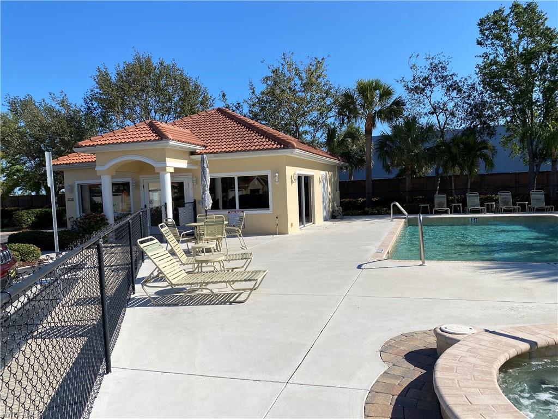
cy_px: 210
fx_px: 419
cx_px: 279
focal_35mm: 26
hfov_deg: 67.3
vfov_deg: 53.1
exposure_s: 1/5025
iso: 32
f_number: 1.8
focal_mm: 4.25
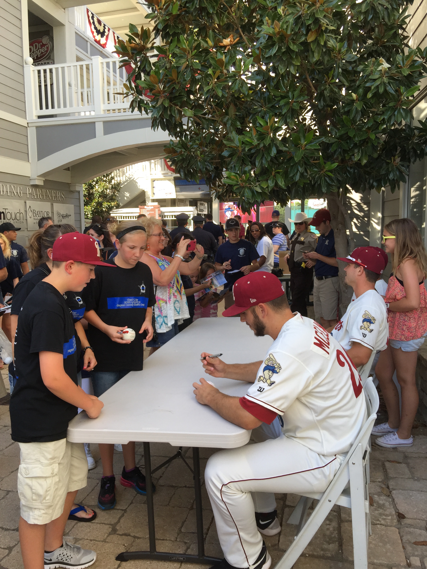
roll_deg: -0.3
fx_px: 477
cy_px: 284
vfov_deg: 61.7
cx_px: 214
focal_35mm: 29
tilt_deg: -5.9
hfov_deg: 48.2
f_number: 2.2
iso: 32
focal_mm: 4.15
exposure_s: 1/324
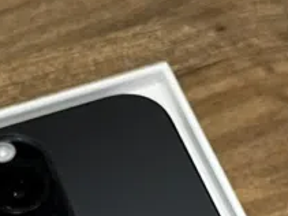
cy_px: 287
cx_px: 134
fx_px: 657
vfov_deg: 17.4
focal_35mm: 79
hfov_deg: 24.7
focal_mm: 5.1
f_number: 1.6
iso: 125
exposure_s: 1/67
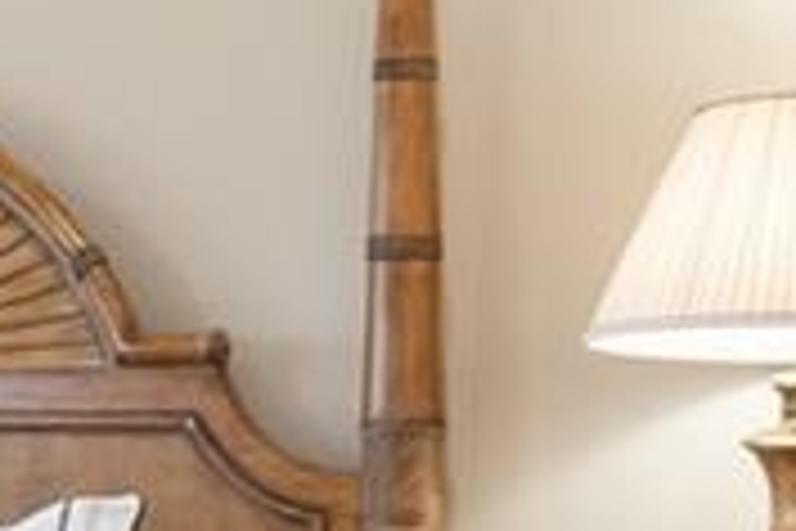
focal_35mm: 139
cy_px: 430
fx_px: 3073
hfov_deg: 12.3
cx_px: -994
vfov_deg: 9.8
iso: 1600
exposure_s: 1/30
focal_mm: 24
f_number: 5.6
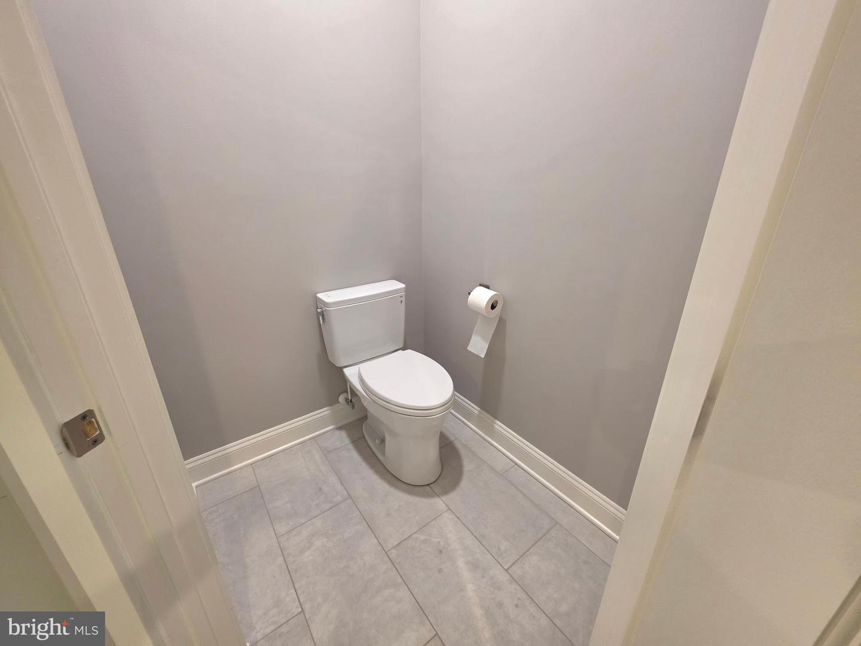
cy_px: 323
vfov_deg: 89.9
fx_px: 323
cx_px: 430
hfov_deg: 106.2
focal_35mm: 13
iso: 160
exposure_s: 1/60
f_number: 1.9
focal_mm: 2.2
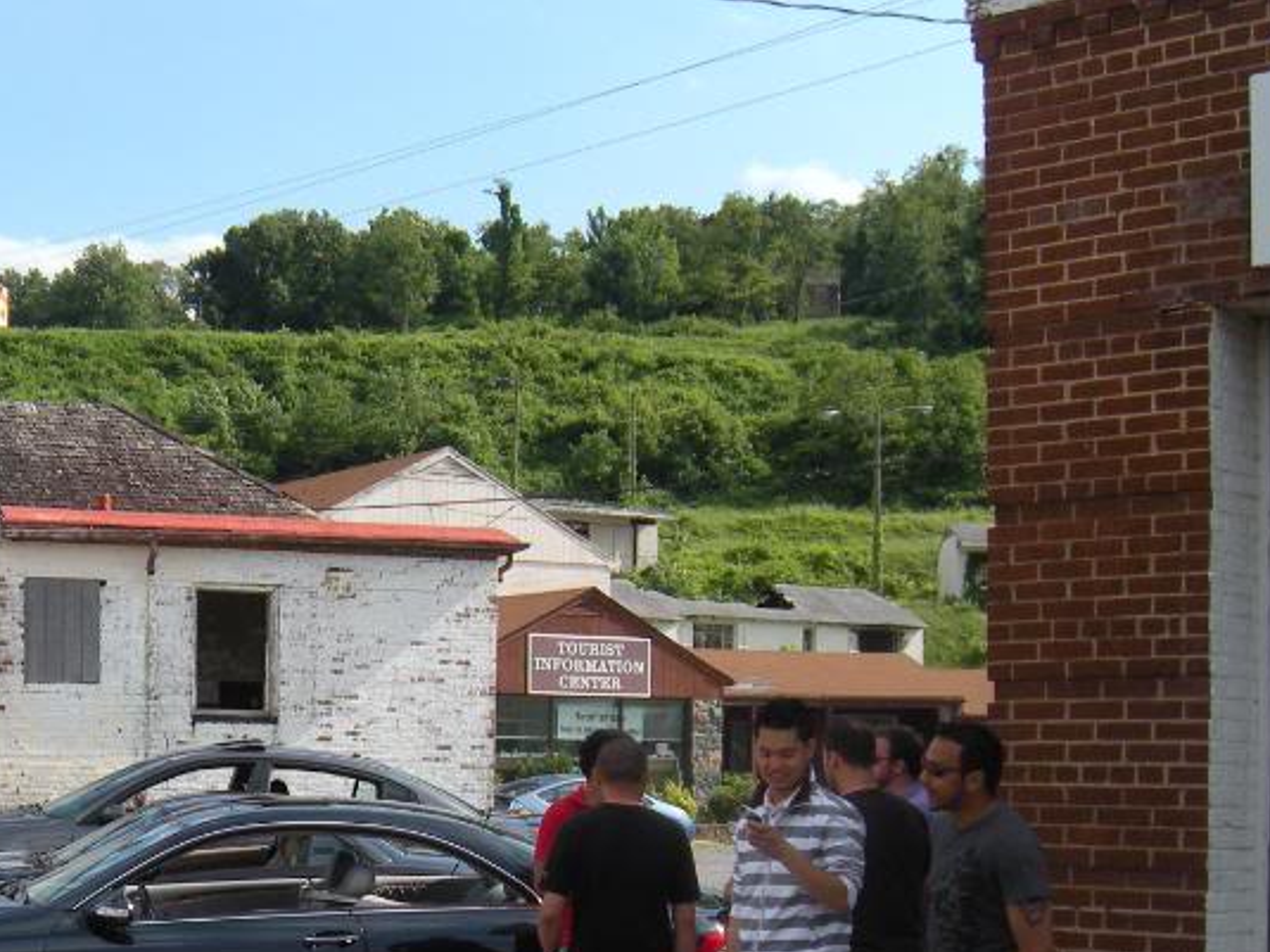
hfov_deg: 28.8
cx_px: 430
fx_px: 2458
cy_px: 871
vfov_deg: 21.4
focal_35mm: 67
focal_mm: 5.9
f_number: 3.8
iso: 64
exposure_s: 1/527
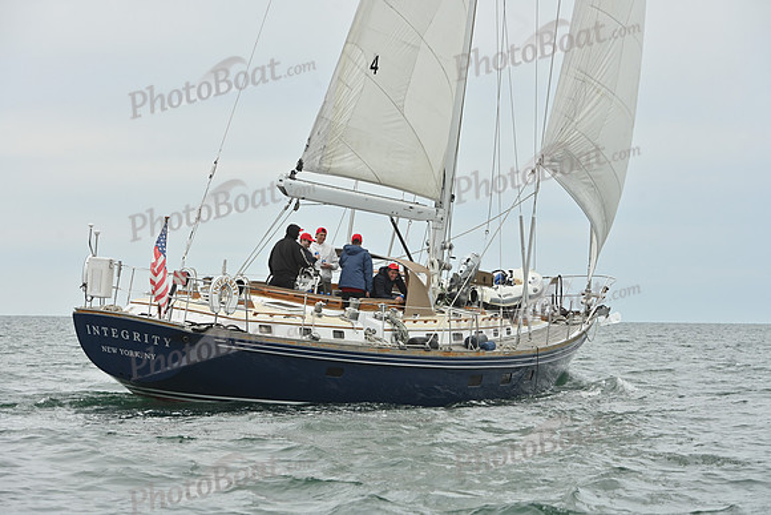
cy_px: 258
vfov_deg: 11.2
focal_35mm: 122
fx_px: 2613
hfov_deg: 16.8
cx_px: 386
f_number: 7.1
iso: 320
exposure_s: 1/1250
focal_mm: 122
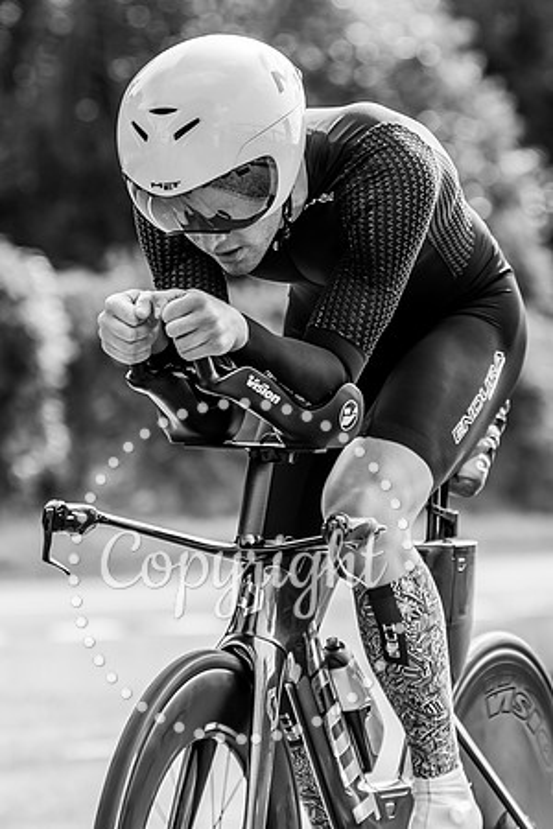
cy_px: 341
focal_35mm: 208
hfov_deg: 6.6
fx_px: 4783
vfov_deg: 9.9
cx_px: 154
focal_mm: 108
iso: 160
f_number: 3.2
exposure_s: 1/1000
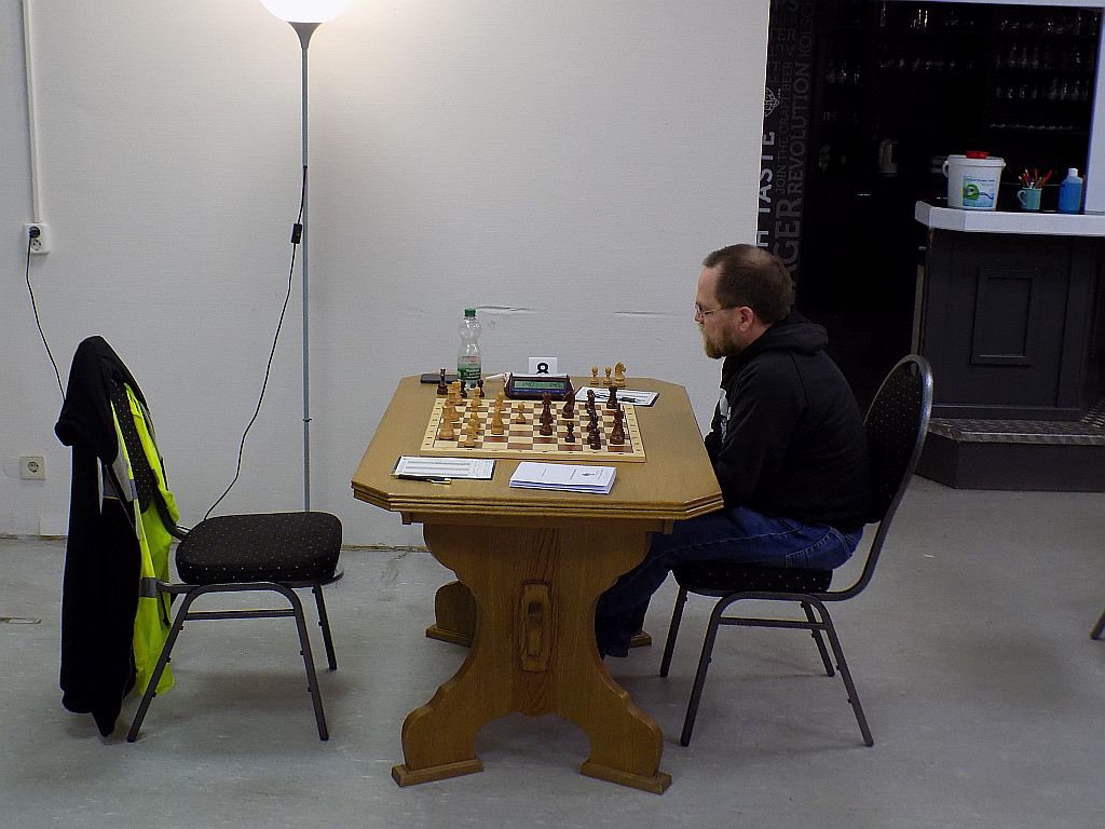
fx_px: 1468
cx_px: 552
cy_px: 414
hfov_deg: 41.2
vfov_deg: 31.5
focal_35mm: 46
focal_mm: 8.1
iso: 200
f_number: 3.7
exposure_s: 1/30
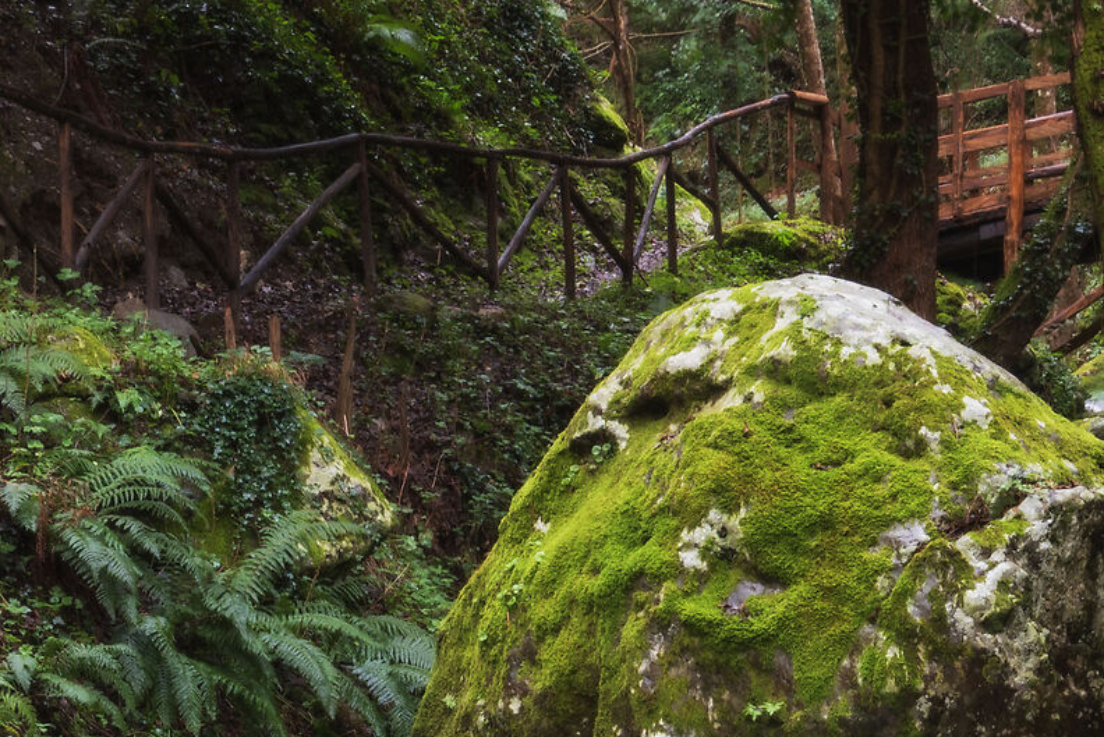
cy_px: 1034
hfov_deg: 19.3
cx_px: 535
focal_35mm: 106
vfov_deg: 12.4
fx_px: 3252
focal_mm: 35
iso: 100
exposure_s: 2.5
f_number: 16
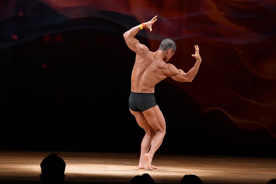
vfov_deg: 5.7
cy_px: 92
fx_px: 1839
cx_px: 138
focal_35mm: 240
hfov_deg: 8.6
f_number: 5.6
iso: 3200
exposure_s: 1/400
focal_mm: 160
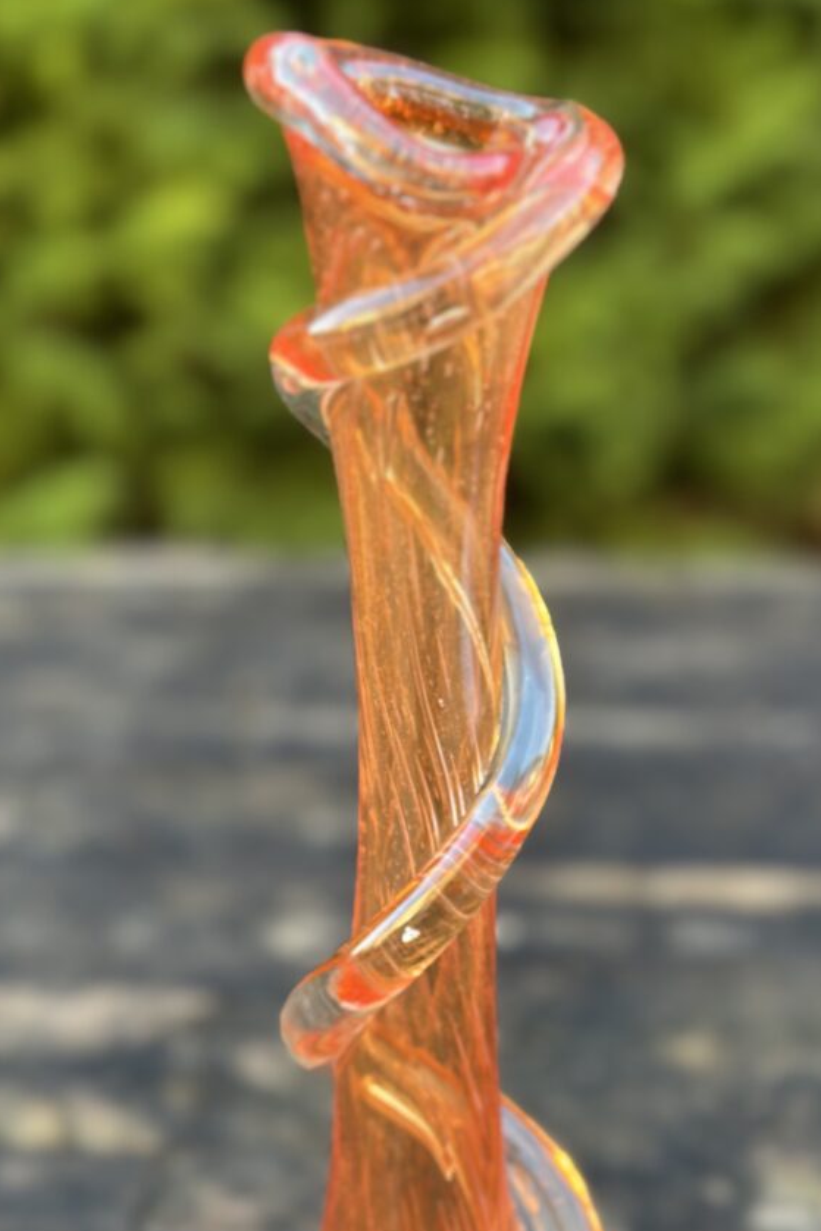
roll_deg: +0.5
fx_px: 2086
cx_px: 455
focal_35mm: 61
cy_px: 736
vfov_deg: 32.8
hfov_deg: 22.3
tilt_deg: -21.4
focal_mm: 6.86
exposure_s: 1/113
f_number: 1.78
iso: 125
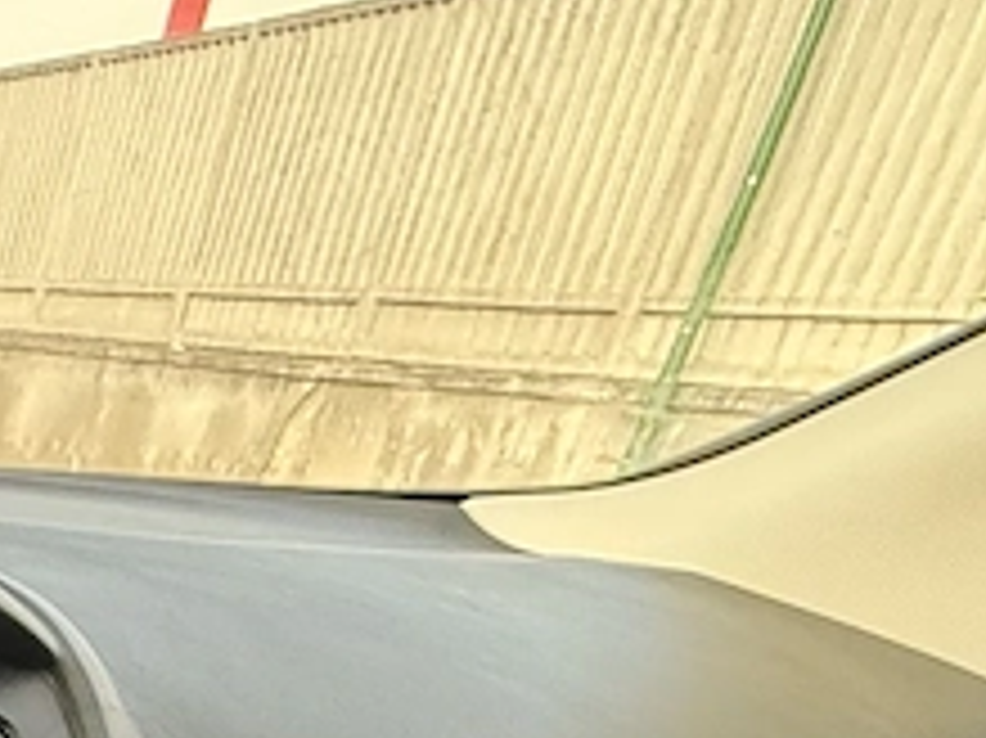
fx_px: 1822
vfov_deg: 19.6
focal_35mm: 64
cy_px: 1143
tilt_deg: -25.6
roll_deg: -4.8
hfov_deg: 20.2
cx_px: -855
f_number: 2.2
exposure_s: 1/47
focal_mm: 2.22
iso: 320
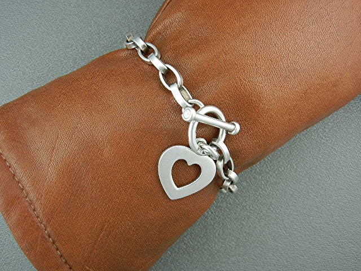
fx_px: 469
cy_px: 136
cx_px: 180
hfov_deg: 42.1
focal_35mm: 45
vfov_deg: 32.2
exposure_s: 1/4.8
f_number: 3.8
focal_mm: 8.1
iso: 200
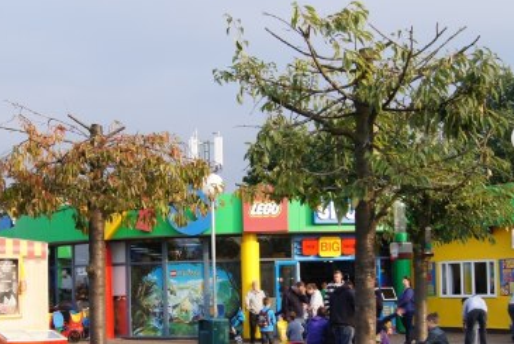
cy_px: 250
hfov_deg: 31.8
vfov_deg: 21.5
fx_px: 900
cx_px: 232
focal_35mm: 63
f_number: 8
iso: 100
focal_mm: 24
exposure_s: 1/80
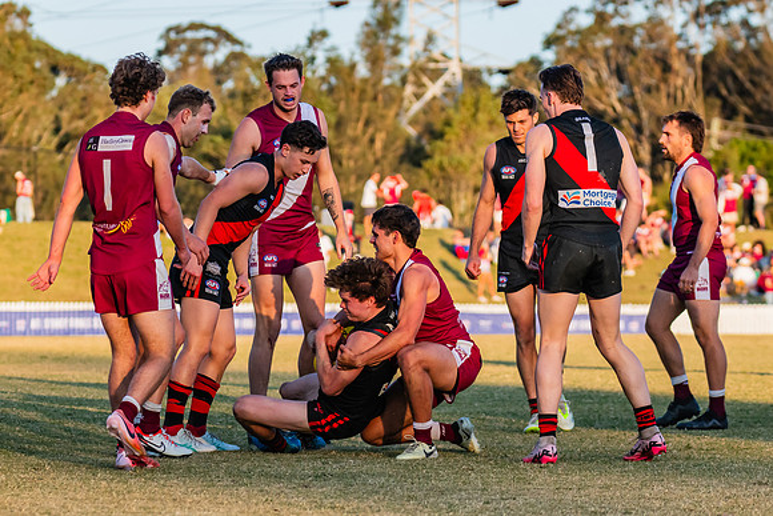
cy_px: 271
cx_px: 369
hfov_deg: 8.4
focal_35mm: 246
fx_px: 5287
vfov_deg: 5.6
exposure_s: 1/1250
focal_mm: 170
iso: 800
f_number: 6.3
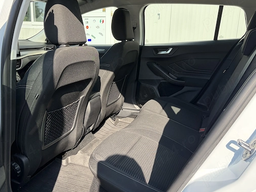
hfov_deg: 58.4
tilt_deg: -12.0
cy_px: 87
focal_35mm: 31
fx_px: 229
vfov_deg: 45.4
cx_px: 127
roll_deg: -1.3
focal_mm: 5.96
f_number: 1.6
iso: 64
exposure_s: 1/1117
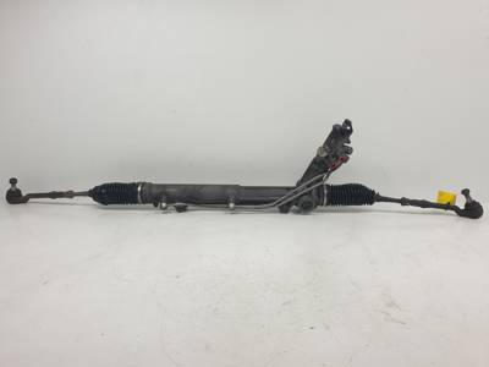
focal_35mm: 26
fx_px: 367
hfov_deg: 67.3
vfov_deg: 53.1
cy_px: 184
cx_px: 244
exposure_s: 1/257
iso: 50
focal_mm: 4.3
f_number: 2.4
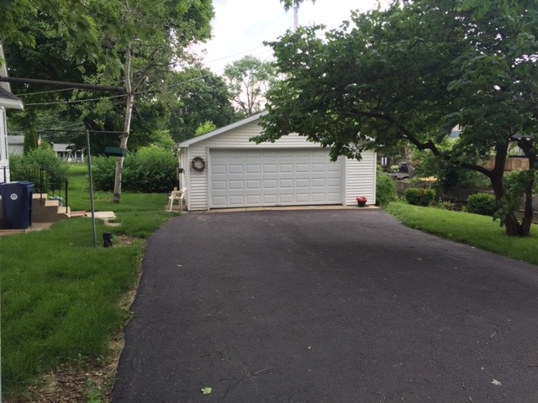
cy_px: 202
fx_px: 451
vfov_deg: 48.2
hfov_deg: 61.7
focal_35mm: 29
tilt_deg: -6.0
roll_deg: +0.9
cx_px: 269
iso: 32
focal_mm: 4.15
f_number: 2.2
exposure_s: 1/213
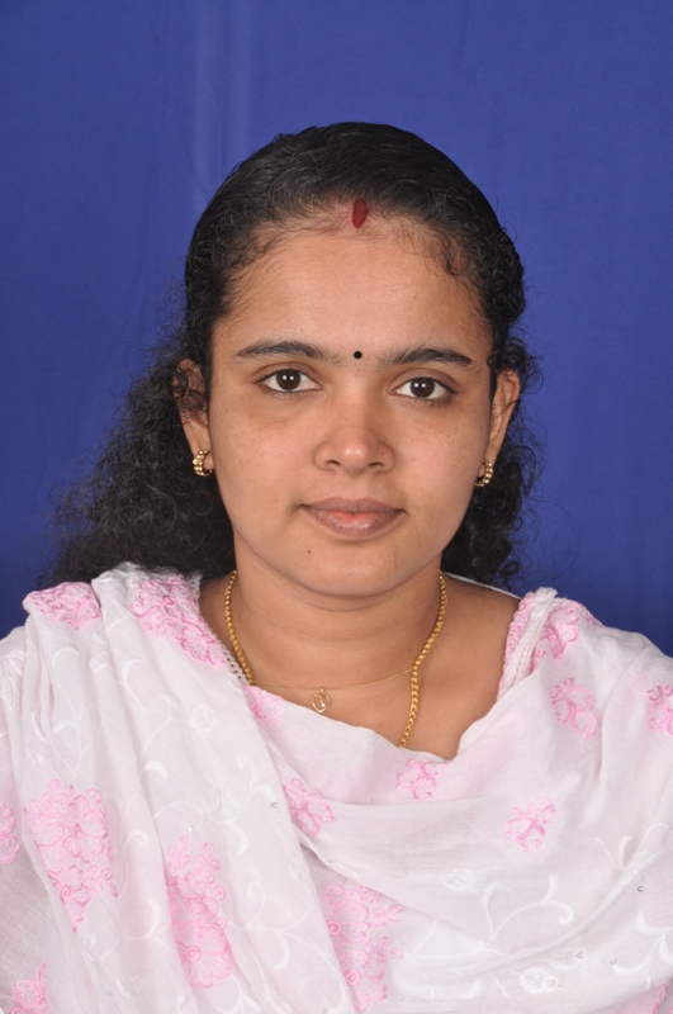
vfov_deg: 14.0
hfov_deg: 9.3
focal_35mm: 147
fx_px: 4134
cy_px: 507
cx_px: 336
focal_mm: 98
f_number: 13
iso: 400
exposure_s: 1/125
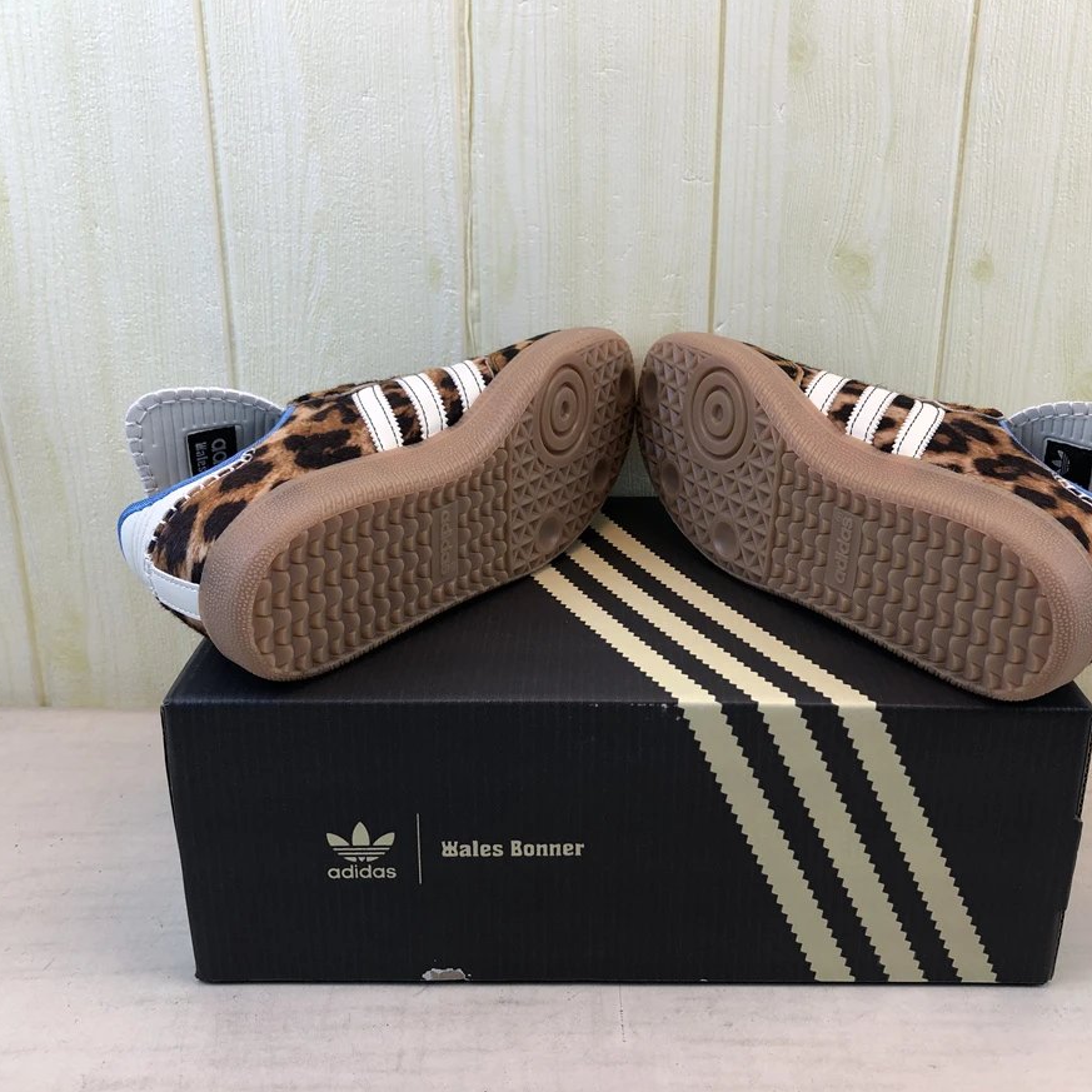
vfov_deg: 48.4
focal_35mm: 34
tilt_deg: -19.6
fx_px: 1213
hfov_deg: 48.4
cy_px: 535
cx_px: 603
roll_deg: +0.6
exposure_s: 1/105
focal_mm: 4
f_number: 1.8
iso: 20
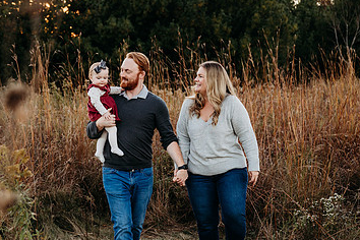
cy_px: 157
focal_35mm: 73
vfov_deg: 18.6
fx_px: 730
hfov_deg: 27.6
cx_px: 145
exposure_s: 1/640
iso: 640
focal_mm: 41
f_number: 2.8
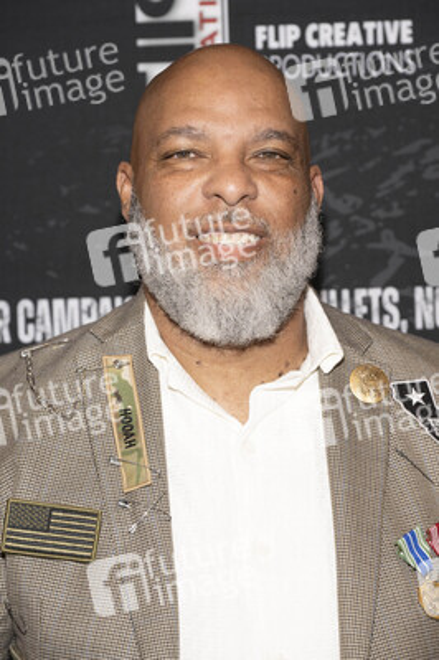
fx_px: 1777
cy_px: 330
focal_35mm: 97
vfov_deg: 21.0
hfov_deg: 14.1
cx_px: 220
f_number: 5.6
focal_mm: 97
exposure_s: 1/200
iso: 800
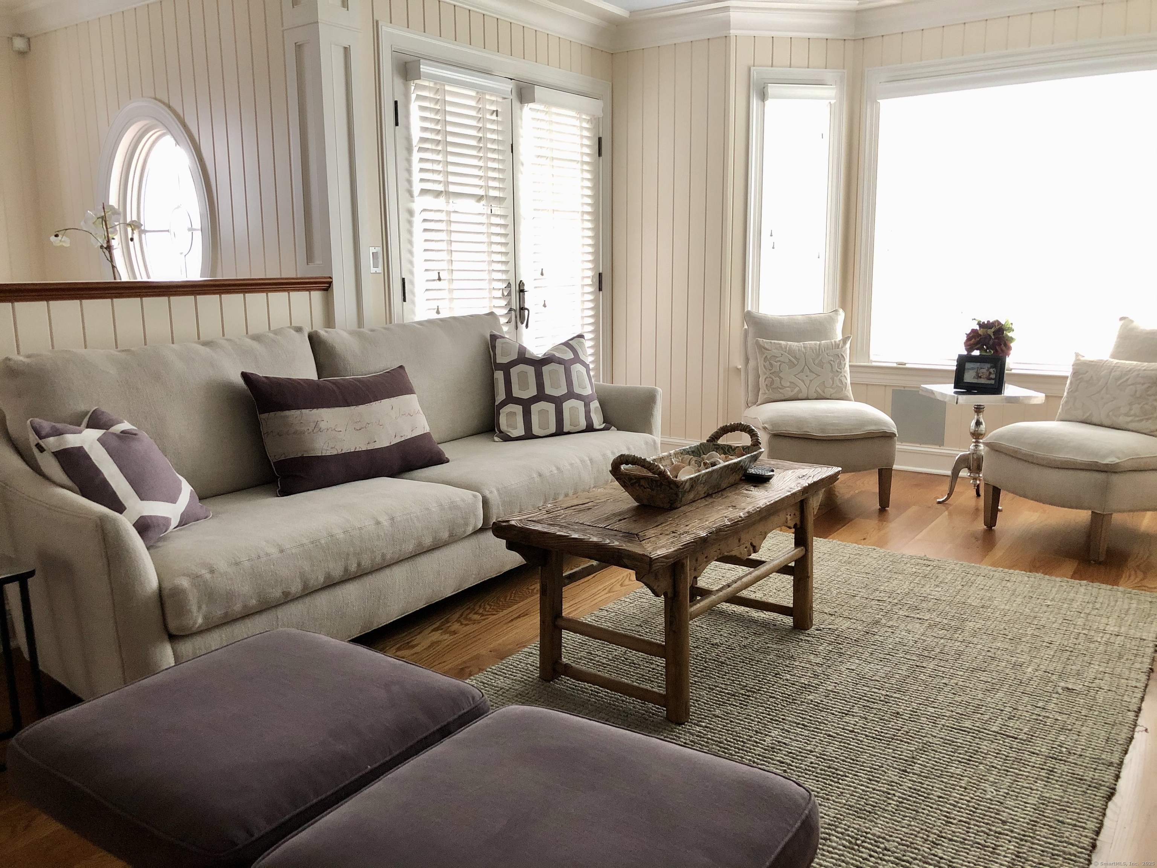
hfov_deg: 63.4
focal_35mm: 28
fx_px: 936
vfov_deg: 49.7
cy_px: 434
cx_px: 578
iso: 100
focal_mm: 3.99
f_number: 1.8
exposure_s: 1/9
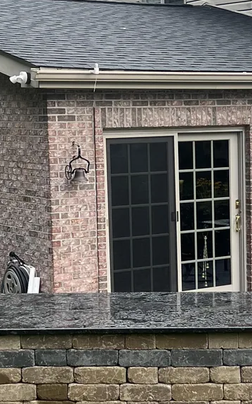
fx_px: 1066
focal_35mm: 97
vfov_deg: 21.4
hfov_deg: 13.4
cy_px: 226
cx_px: 224
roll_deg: +1.5
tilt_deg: -5.8
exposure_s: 1/337
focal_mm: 5.7
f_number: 1.5
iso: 50
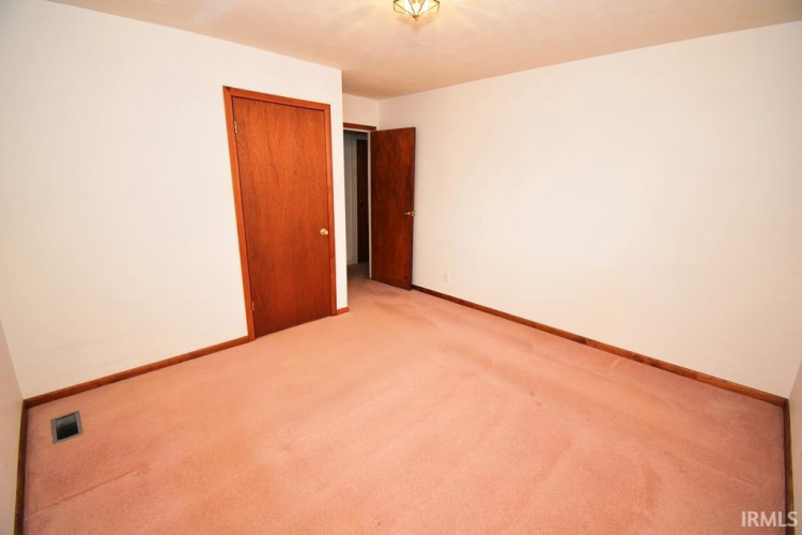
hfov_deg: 100.4
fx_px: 334
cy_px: 268
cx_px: 401
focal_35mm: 15
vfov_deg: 77.3
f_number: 4.5
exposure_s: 1/80
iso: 800
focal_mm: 10
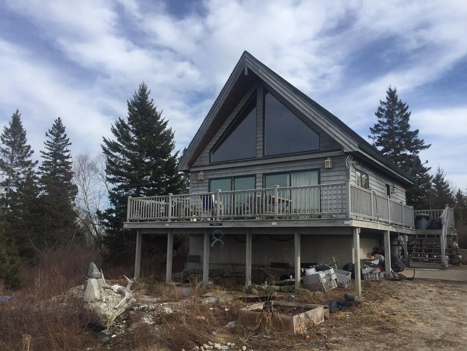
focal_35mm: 29
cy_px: 176
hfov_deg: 61.7
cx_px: 234
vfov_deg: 48.2
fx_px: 391
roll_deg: -1.6
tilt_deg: +9.0
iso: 32
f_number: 2.2
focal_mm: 4.15
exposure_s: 1/1582
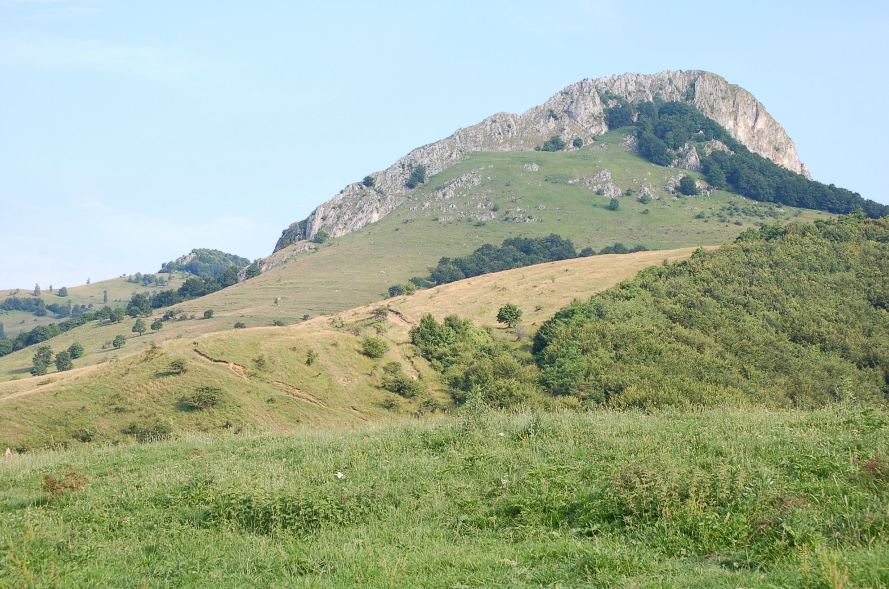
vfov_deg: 16.5
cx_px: 444
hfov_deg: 24.7
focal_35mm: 82
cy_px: 294
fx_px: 2034
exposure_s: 1/250
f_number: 10
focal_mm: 55
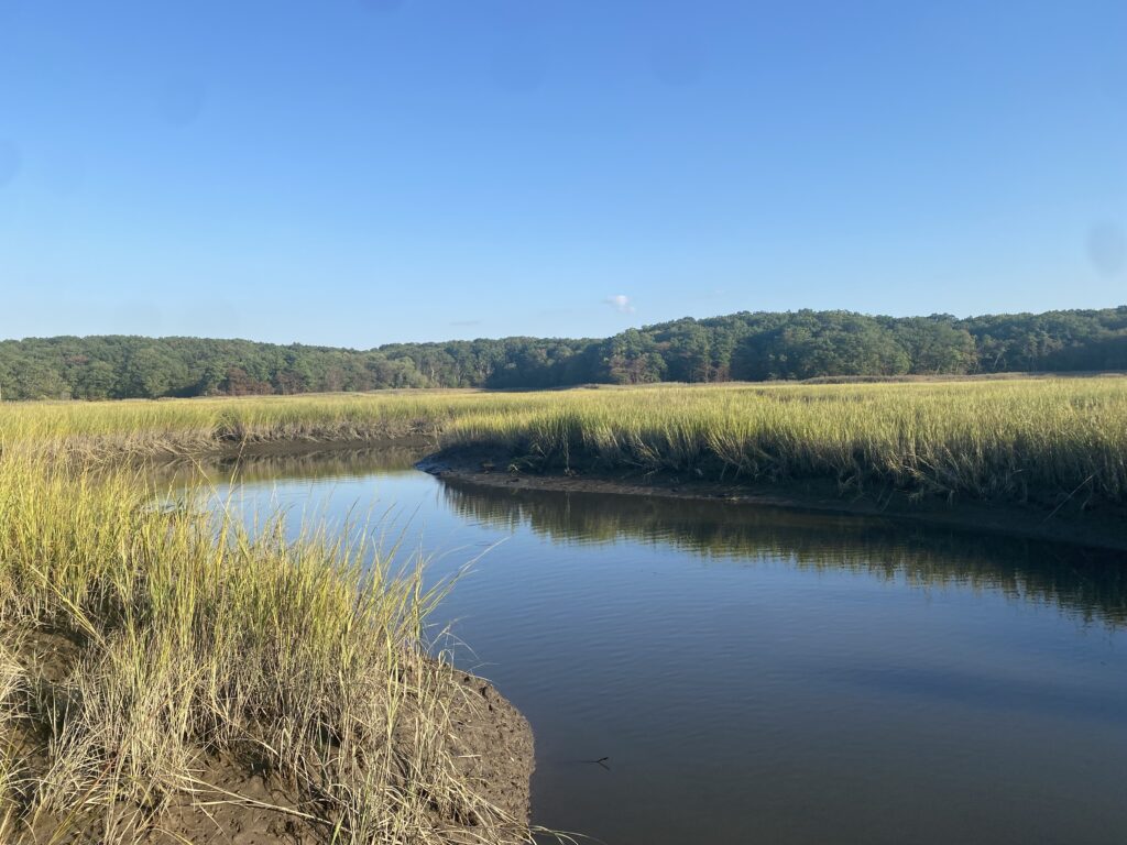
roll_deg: +1.6
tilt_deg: -1.5
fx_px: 846
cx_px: 564
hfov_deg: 67.3
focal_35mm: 26
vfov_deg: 53.1
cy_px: 422
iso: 32
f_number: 1.8
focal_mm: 4.25
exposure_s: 1/1565
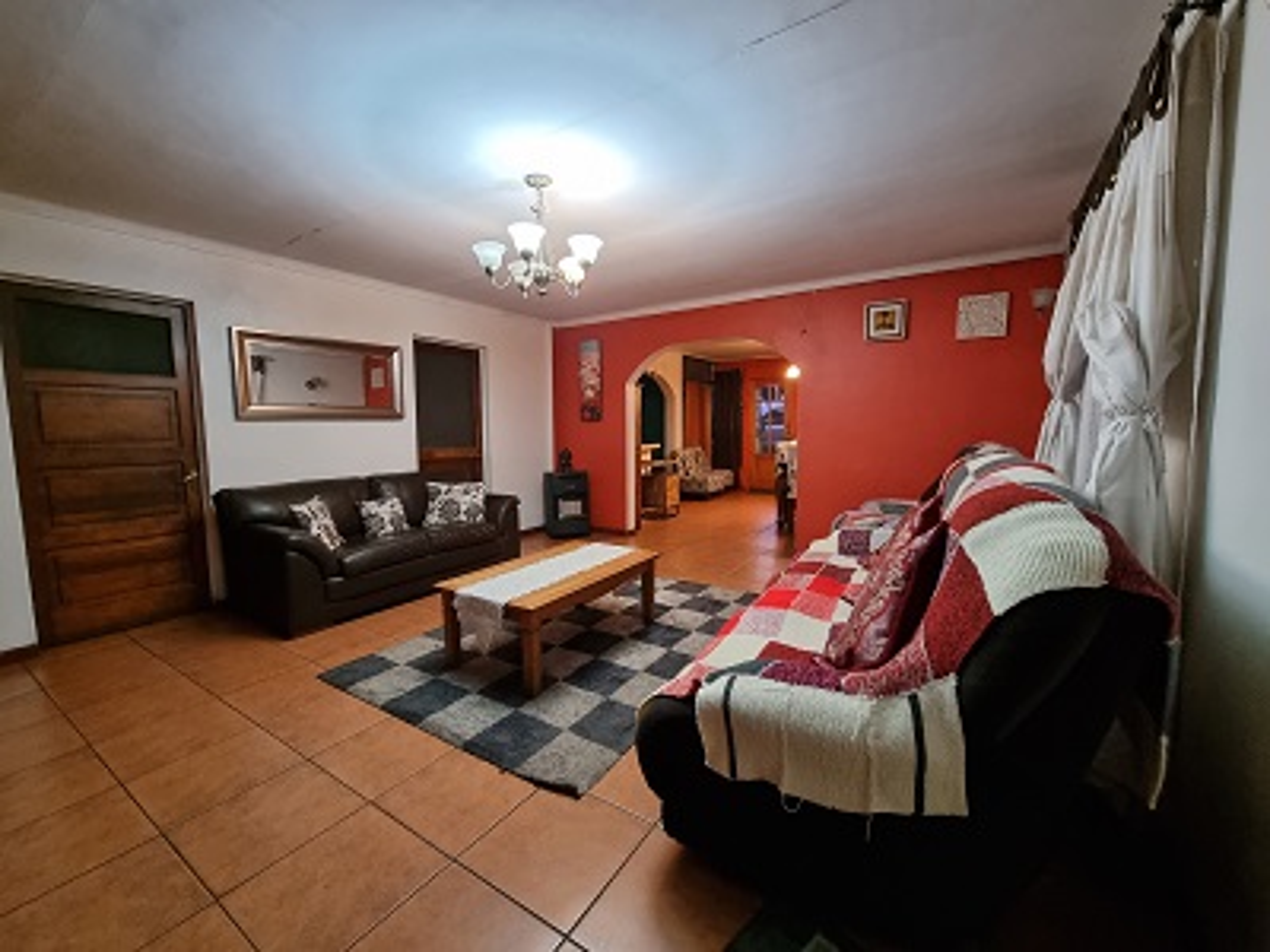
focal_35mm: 13
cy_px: 476
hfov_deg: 106.2
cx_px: 635
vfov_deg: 89.9
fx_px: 477
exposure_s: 1/33
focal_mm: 2.2
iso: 500
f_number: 2.2
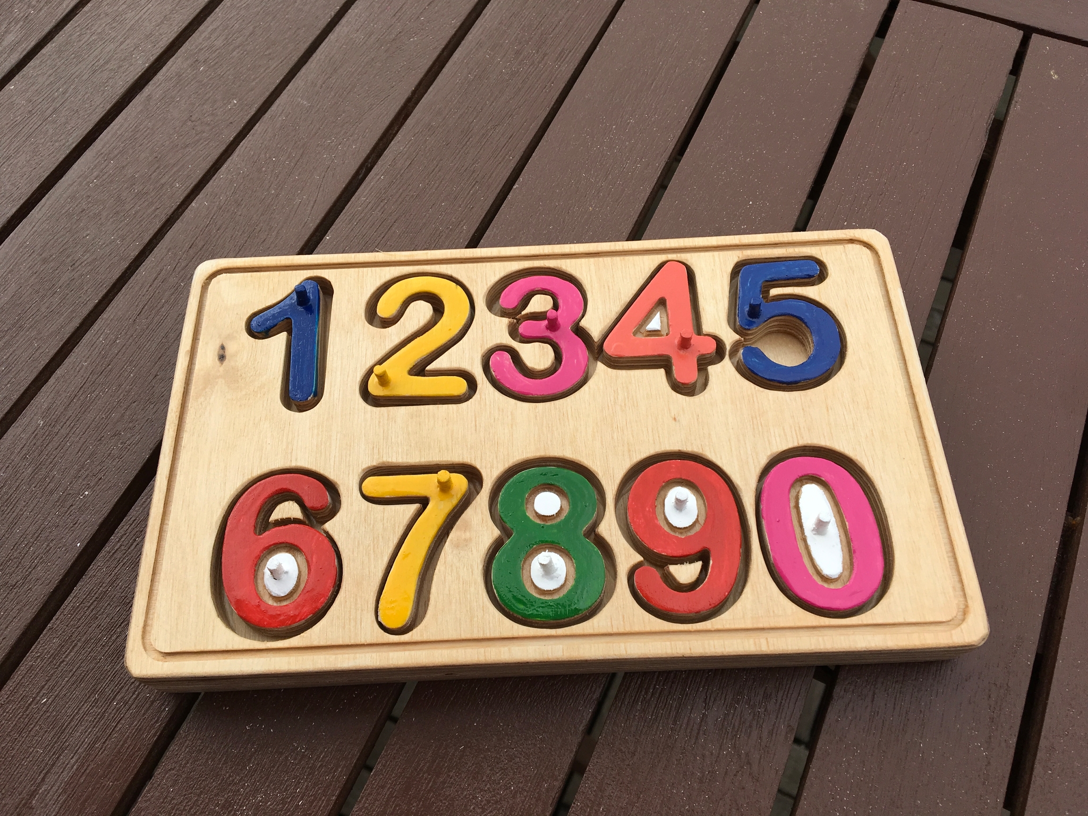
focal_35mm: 29
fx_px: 911
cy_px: 408
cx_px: 544
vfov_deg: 48.2
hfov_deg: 61.7
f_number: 2.2
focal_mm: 4.15
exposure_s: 1/1425
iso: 25
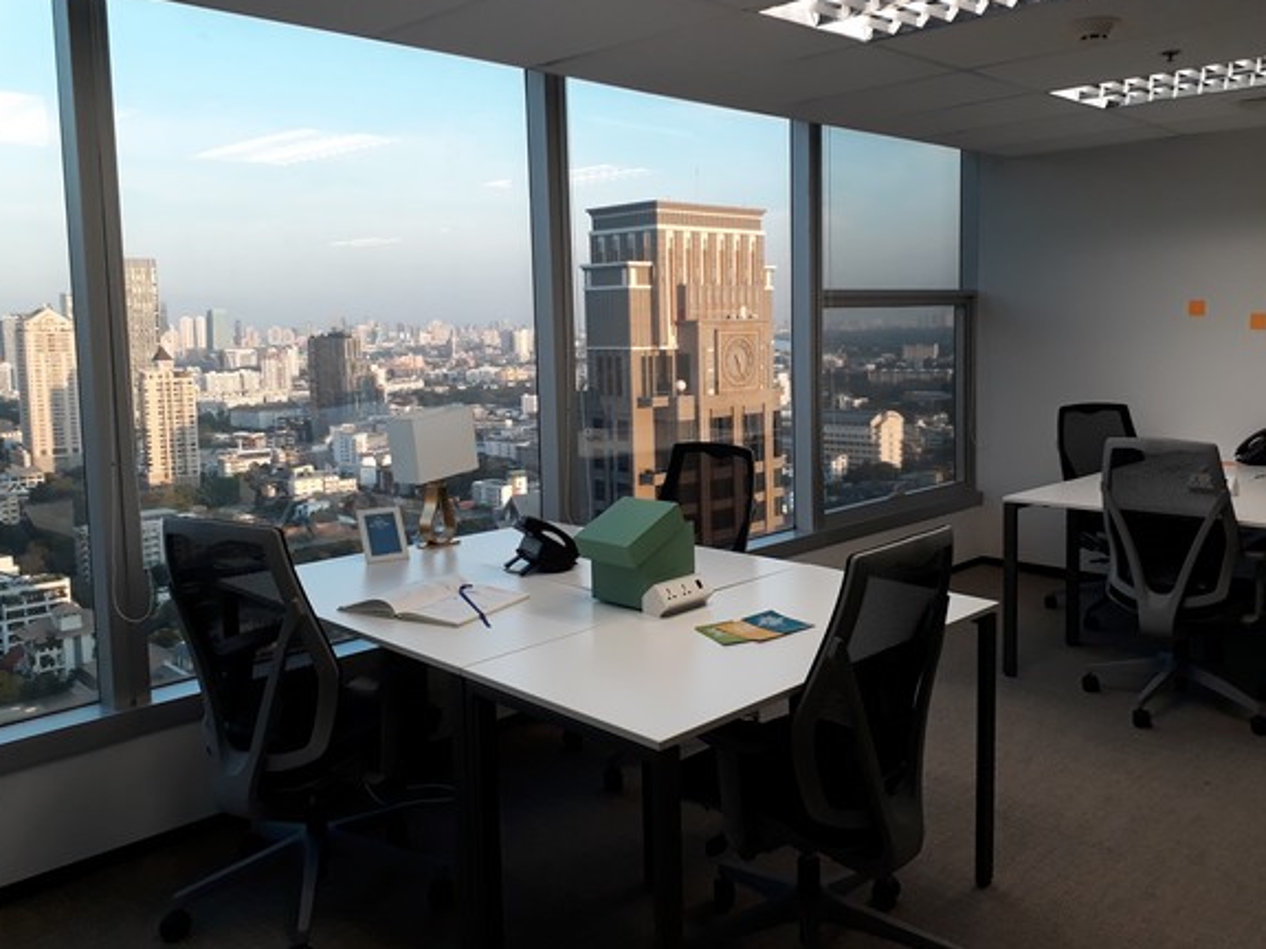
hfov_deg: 59.9
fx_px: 1097
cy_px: 426
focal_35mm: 30
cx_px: 670
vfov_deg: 46.7
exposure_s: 1/100
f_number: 1.9
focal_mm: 3.6
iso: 80
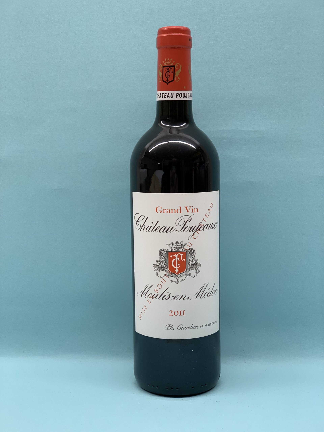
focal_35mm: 52
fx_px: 649
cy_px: 216
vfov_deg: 36.8
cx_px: 162
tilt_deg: -5.4
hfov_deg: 28.0
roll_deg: -0.1
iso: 64
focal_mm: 6
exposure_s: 1/100
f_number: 2.4
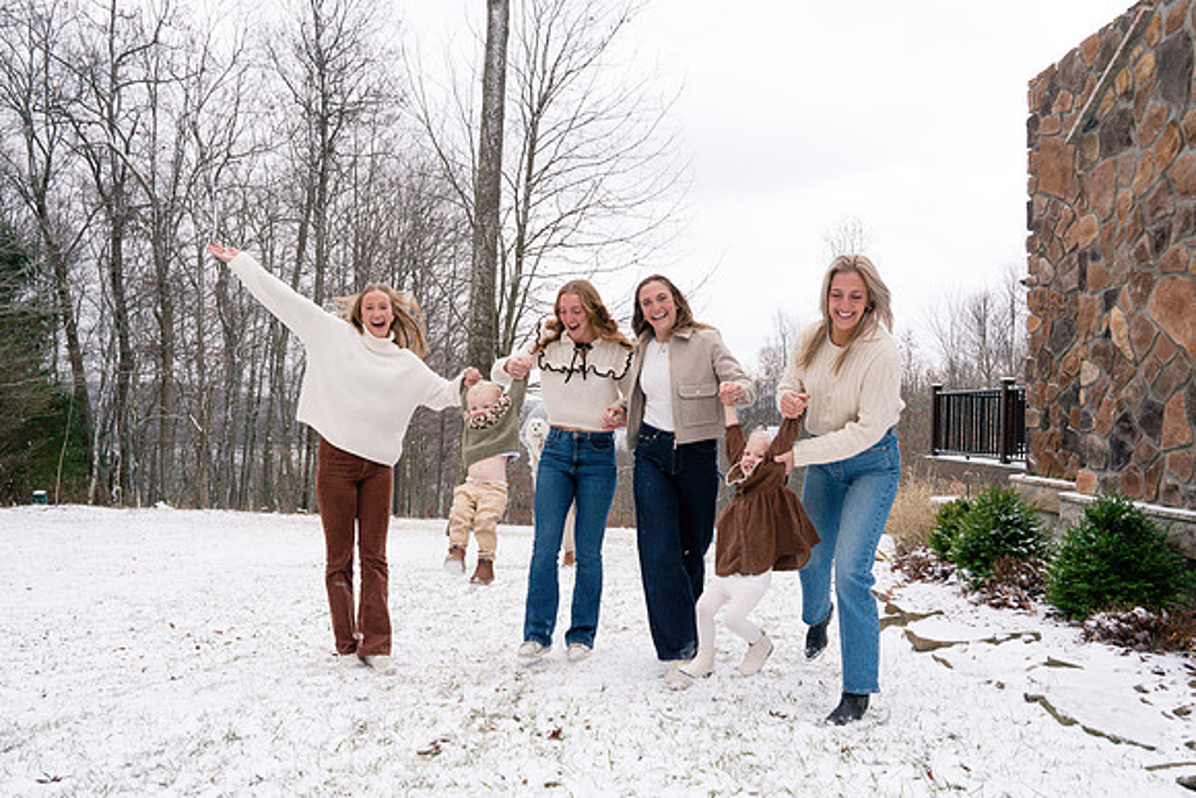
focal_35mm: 26
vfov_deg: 49.4
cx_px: 552
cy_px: 426
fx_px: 866
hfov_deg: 69.1
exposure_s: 1/250
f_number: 13
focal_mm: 24
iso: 800
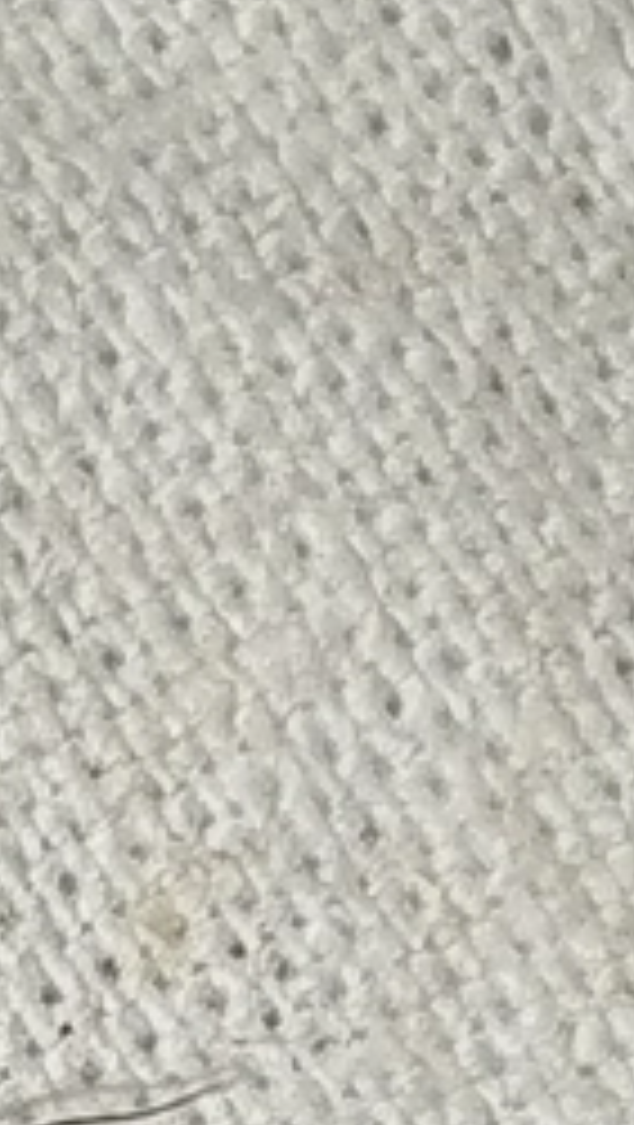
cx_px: -427
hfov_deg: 3.9
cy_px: 1476
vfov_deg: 7.0
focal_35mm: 307
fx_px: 9157
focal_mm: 5.31
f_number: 1.7
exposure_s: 1/50
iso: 64
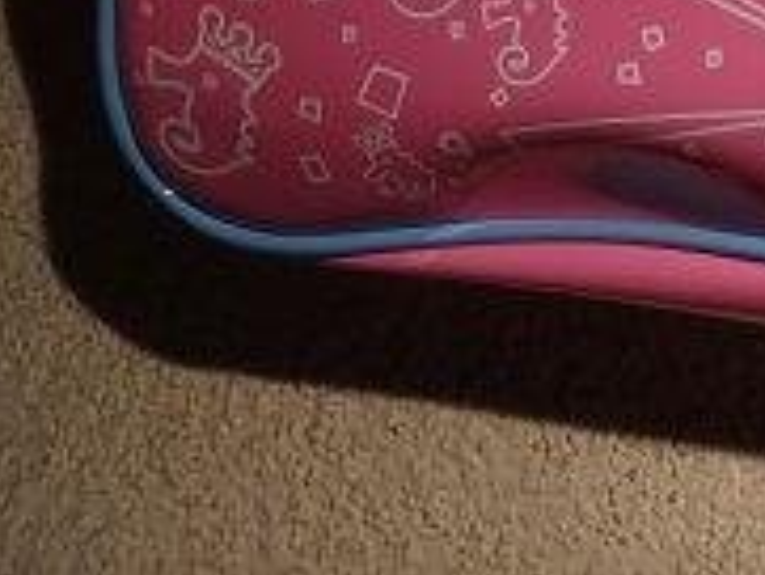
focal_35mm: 58
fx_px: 1283
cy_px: -214
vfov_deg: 22.1
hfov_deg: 29.0
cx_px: 900
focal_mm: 3.7
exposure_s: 1/40
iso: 200
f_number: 3.5
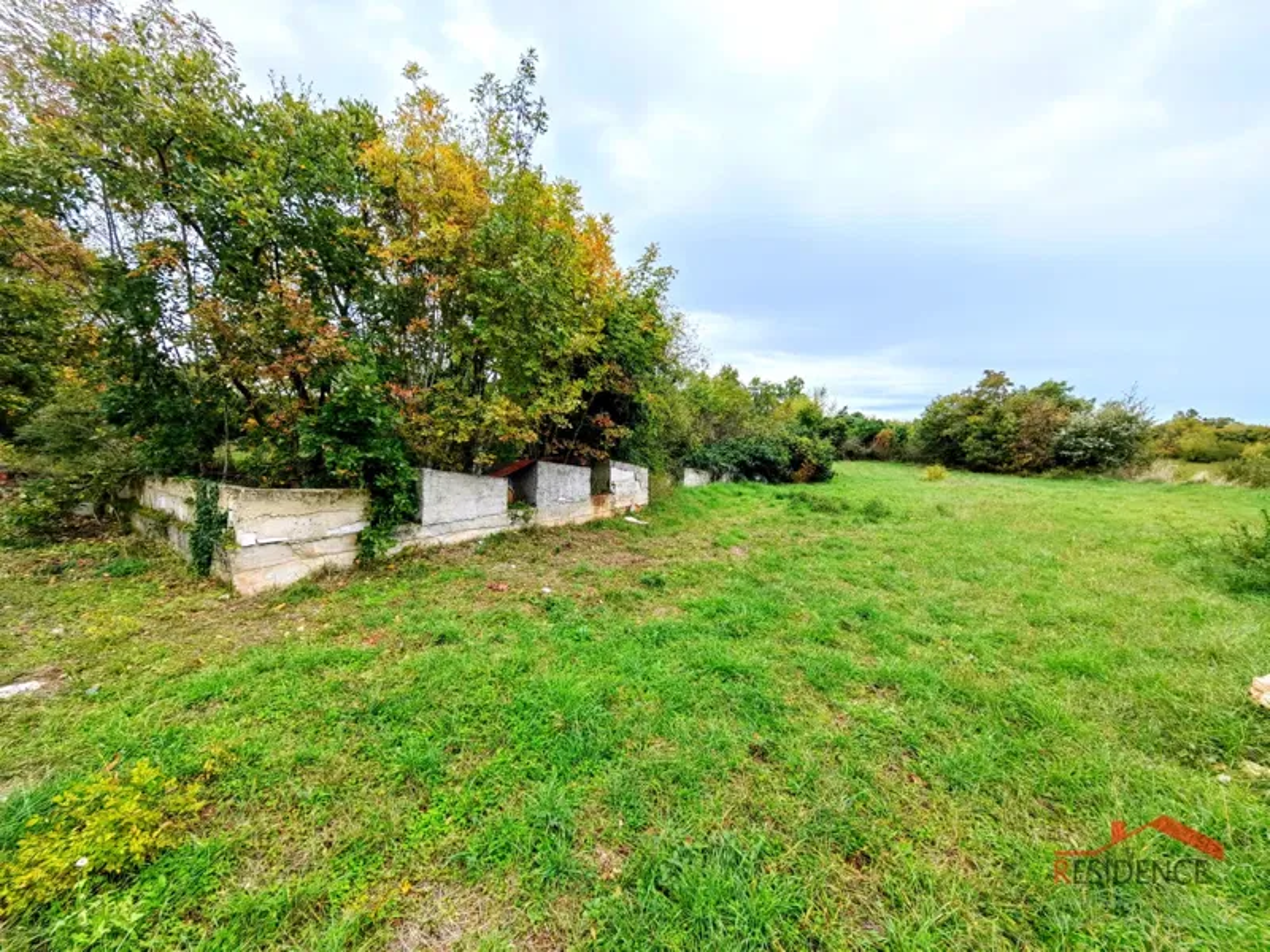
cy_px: 476
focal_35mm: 13
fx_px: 477
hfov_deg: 106.2
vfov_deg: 89.9
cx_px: 635
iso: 50
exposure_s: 1/119
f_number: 2.2
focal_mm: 1.76
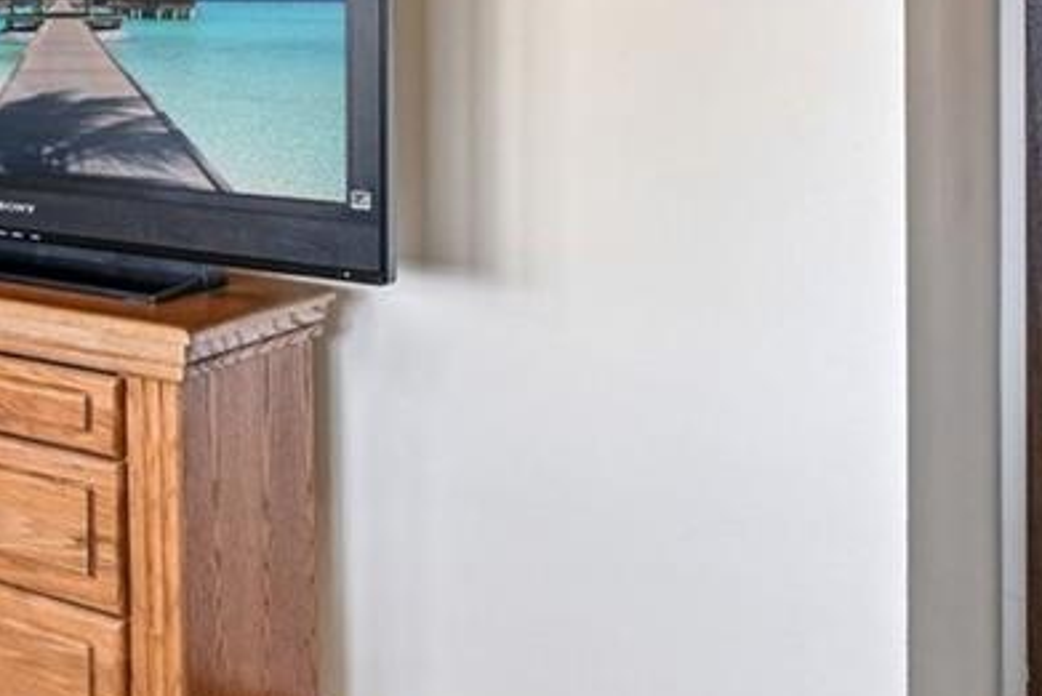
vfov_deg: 22.3
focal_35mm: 58
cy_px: -45
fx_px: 1679
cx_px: -704
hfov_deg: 23.4
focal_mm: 14
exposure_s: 1/3.33
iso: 400
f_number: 11
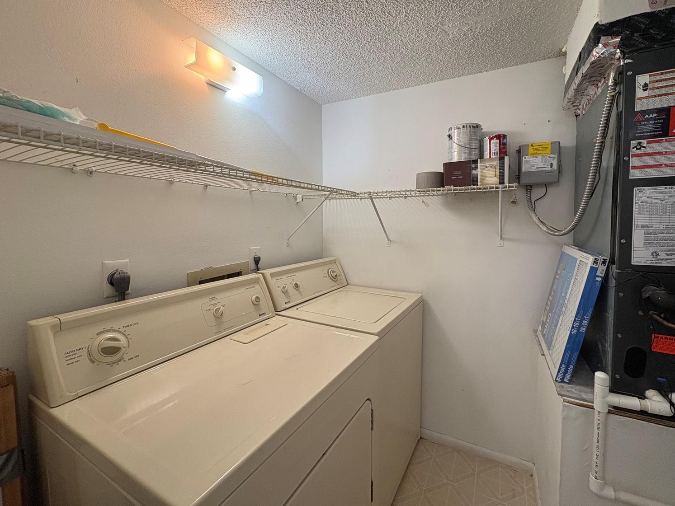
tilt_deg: -3.0
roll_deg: +0.3
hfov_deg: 98.0
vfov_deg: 81.6
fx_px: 293
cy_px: 235
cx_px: 358
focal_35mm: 15
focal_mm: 2.22
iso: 160
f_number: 2.2
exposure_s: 1/120
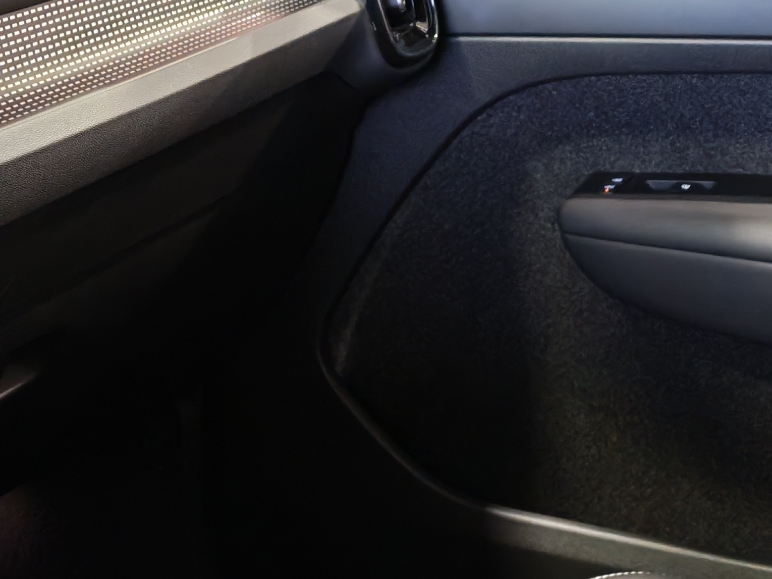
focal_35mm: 83
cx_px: 231
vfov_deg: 17.5
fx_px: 1851
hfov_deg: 23.4
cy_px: 534
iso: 1600
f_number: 1.9
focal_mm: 6.12
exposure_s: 1/33
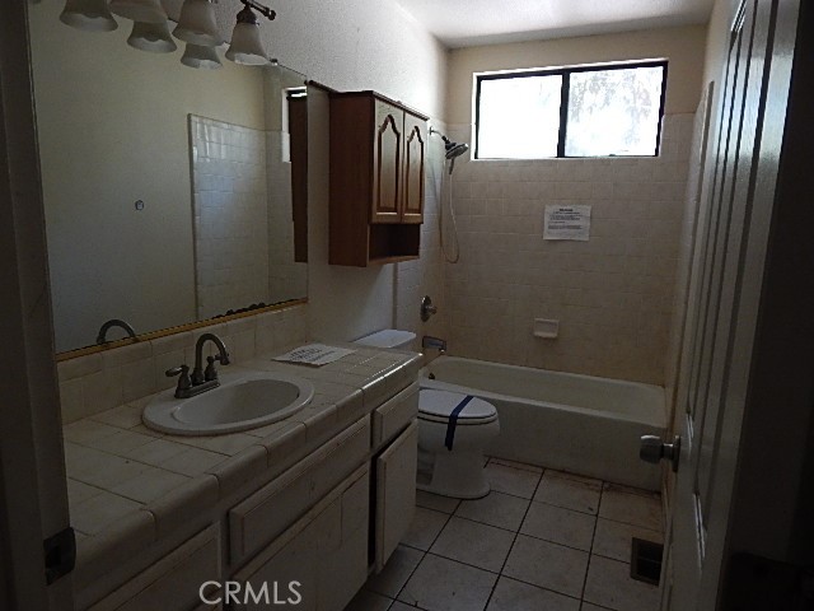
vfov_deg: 61.1
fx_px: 517
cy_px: 306
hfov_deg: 76.4
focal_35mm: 22
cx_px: 407
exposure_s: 1/30
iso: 360
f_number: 3
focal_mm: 4
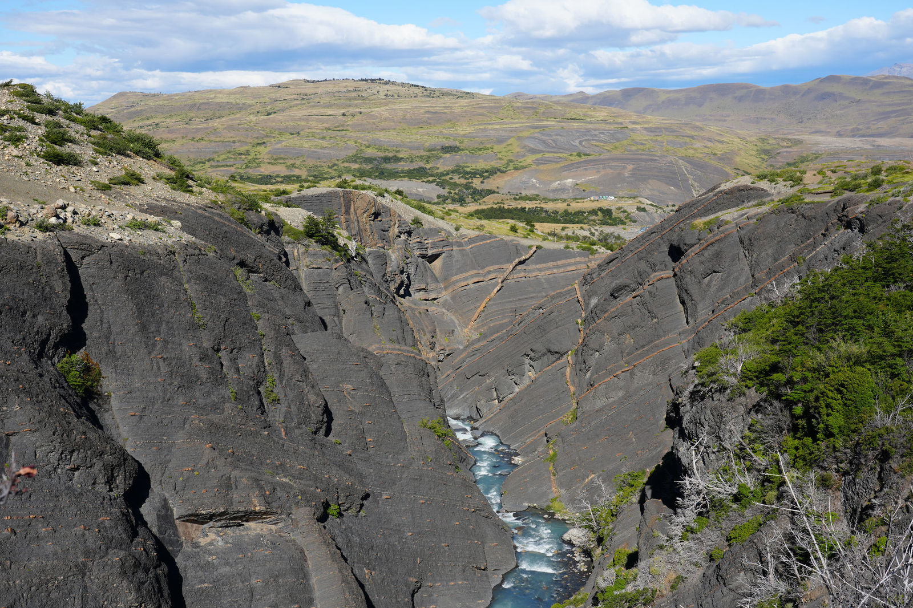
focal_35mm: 39
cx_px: 456
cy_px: 304
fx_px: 989
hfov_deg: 49.6
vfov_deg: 34.2
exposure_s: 1/160
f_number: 10
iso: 100
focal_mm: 39
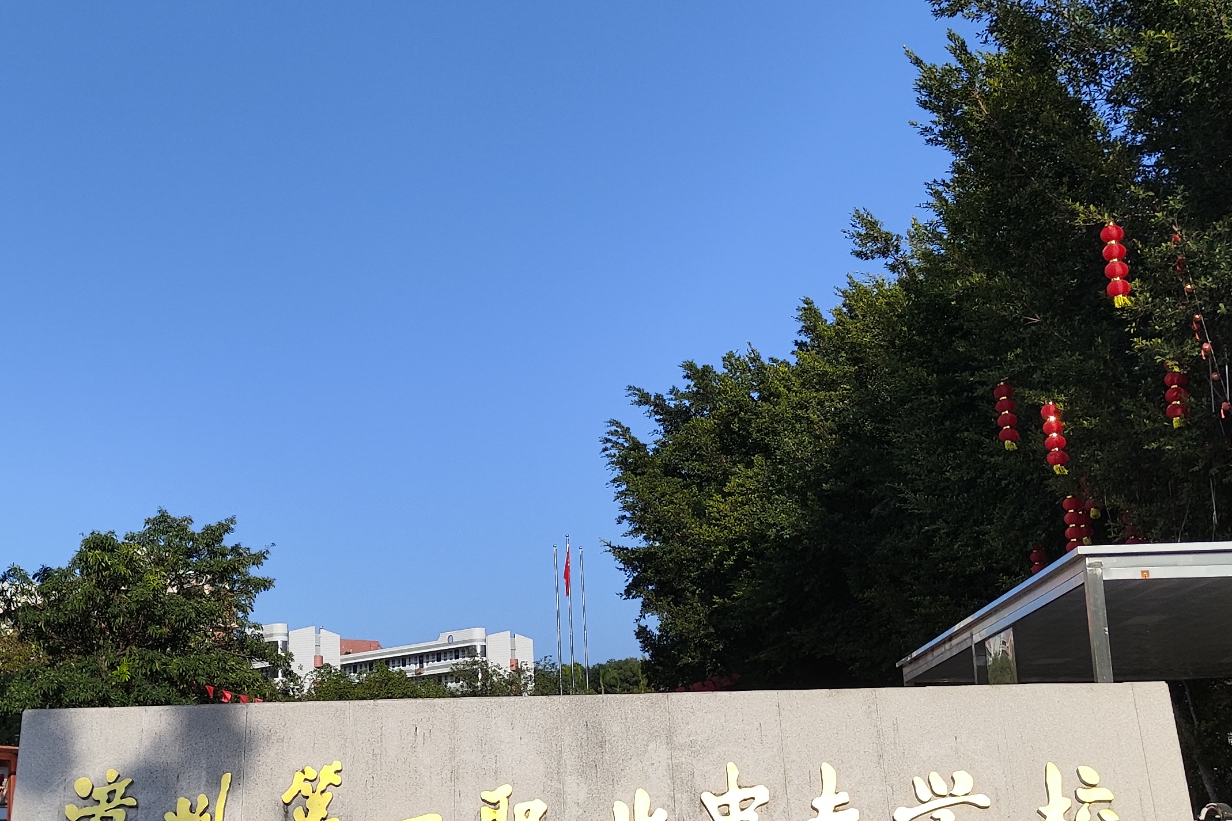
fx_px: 1848
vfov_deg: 25.1
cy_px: 443
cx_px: 332
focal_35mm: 54
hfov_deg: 36.2
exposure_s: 1/2456
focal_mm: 4.68
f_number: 1.8
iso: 50
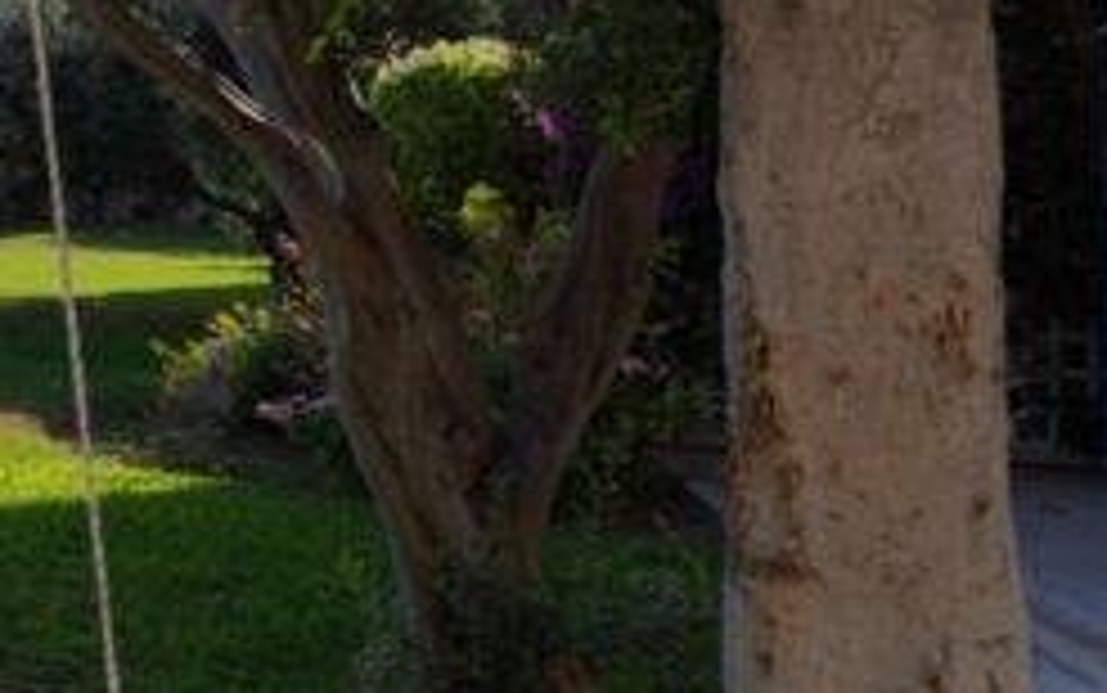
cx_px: -1188
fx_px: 2173
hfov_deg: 17.9
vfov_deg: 17.9
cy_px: 122
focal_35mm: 72
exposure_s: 1/320
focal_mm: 17
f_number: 5.6
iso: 100
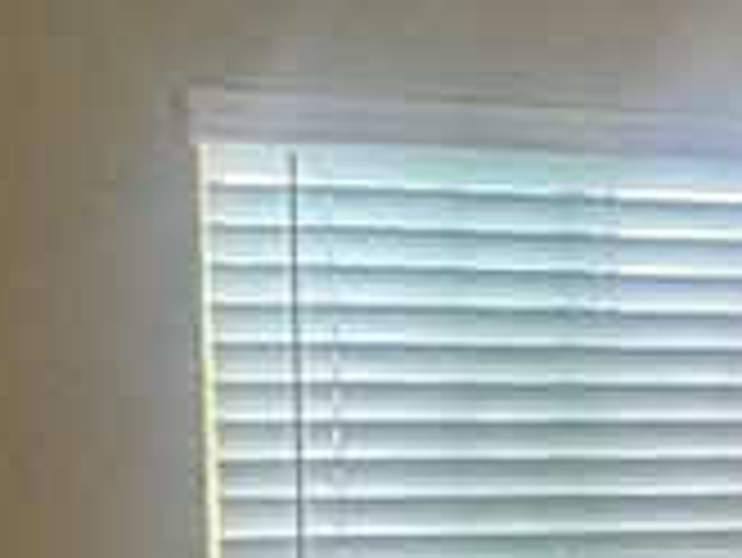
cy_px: 576
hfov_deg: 20.9
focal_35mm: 87
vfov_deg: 16.6
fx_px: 1866
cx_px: 908
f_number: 2.2
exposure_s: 1/120
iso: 320
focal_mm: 2.22
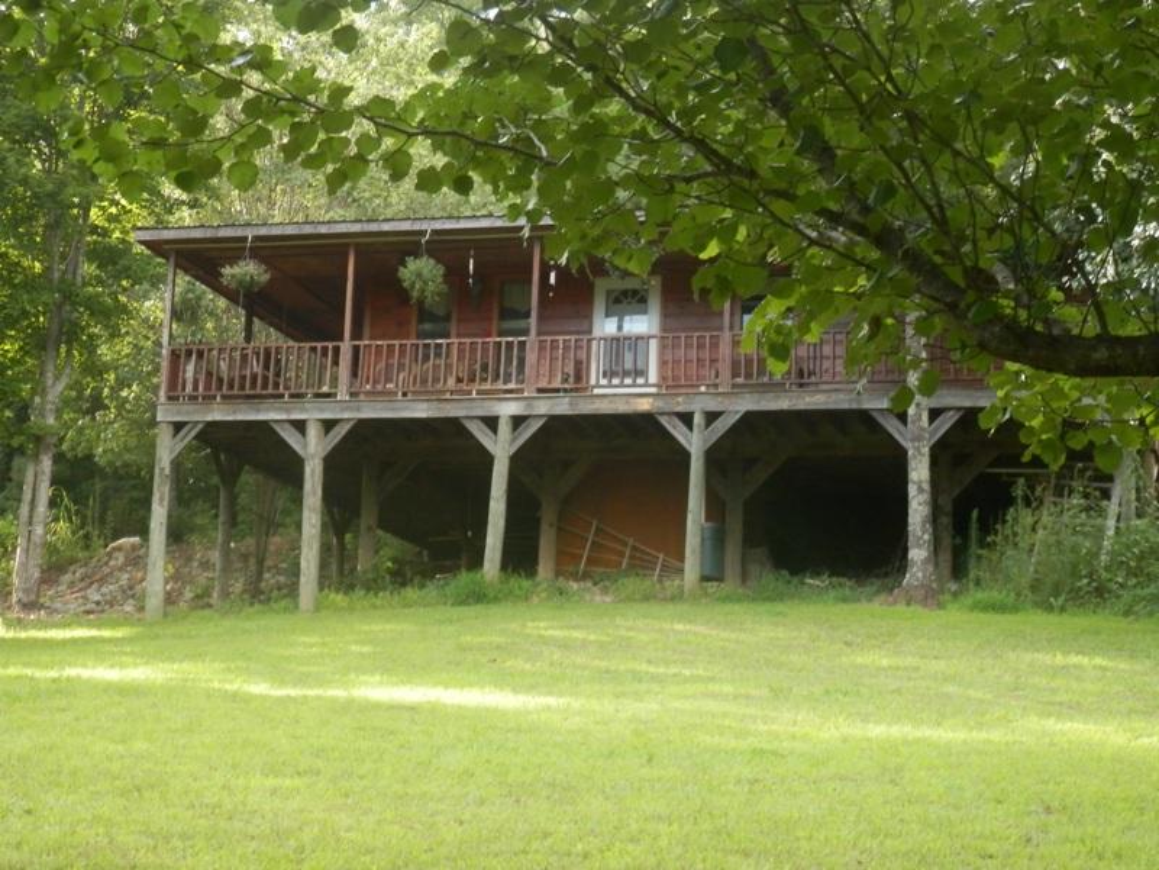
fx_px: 2679
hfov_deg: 24.4
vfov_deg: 18.4
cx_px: 580
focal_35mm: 80
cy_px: 435
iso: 200
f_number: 4.6
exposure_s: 1/100
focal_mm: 14.4
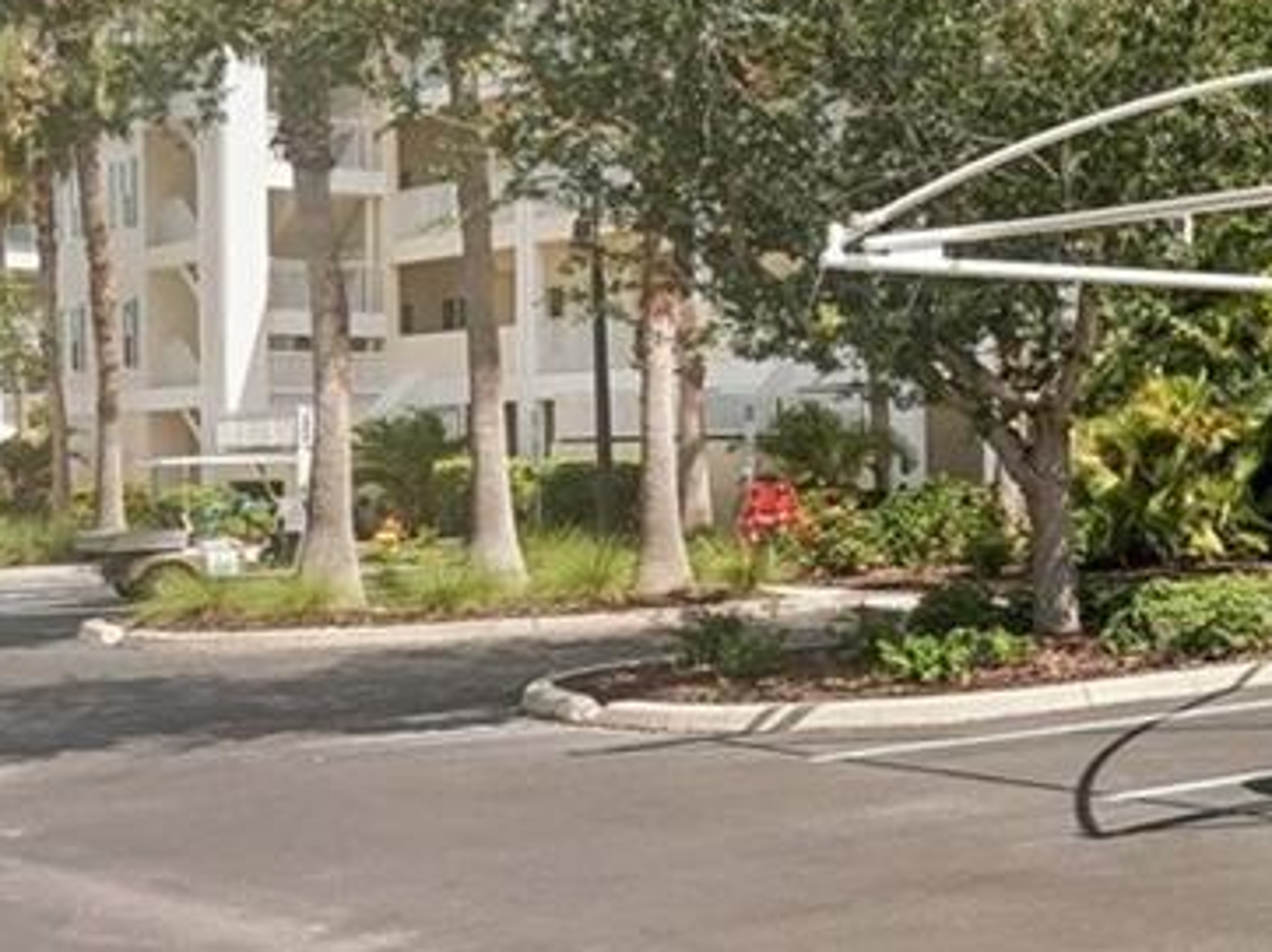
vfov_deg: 21.6
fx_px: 2497
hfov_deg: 22.3
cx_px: 2017
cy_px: 415
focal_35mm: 68
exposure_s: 1/1000
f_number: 8
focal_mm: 16
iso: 400
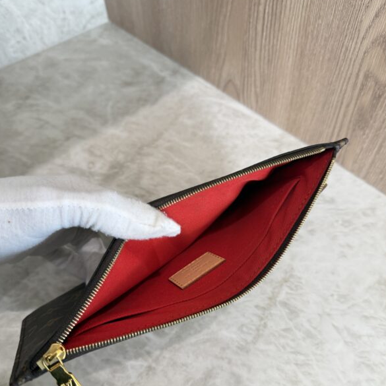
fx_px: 366
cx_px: 192
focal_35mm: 29
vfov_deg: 55.4
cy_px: 223
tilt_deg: -55.1
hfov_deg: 55.6
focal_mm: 6.76
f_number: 1.78
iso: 125
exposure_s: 1/60
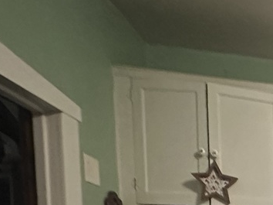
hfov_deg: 24.3
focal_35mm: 57
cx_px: 434
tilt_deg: -6.2
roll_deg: -1.6
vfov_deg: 20.5
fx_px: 449
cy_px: 337
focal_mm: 2.22
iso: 800
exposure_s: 1/60
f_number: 2.2
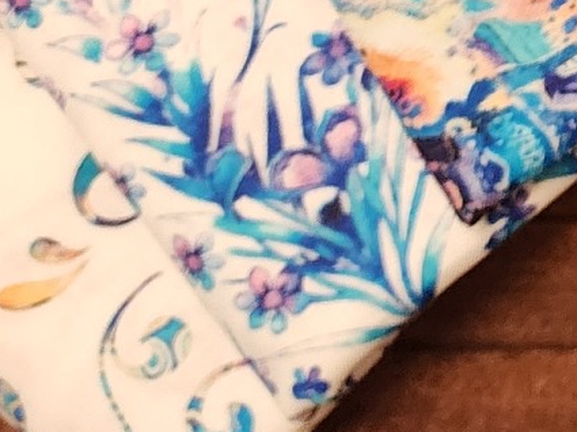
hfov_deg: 12.5
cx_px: 1298
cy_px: -770
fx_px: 2165
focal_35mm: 130
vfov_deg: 9.5
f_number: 1.8
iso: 640
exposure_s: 1/60
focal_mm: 6.4
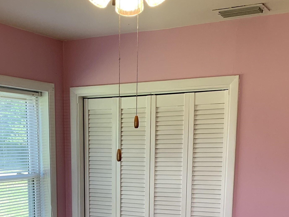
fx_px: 484
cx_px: 94
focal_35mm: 58
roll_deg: +0.0
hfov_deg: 32.9
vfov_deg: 23.7
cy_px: 235
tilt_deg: -10.0
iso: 80
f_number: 1.8
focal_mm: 4.25
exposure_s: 1/120
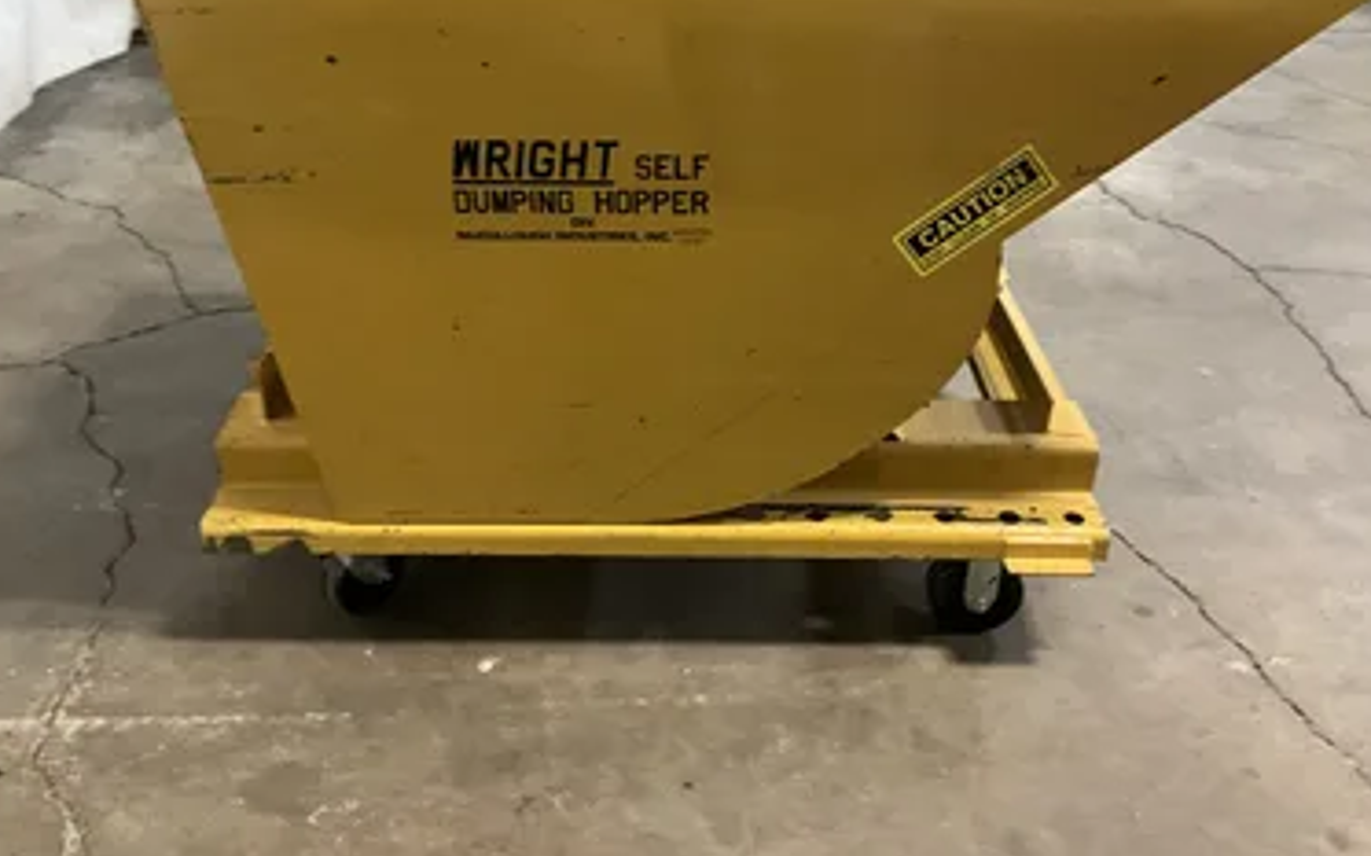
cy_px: 334
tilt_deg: -27.5
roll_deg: -0.9
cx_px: 702
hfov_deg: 58.1
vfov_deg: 38.1
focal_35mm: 33
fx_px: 1233
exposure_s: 1/30
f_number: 1.8
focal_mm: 3
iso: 400
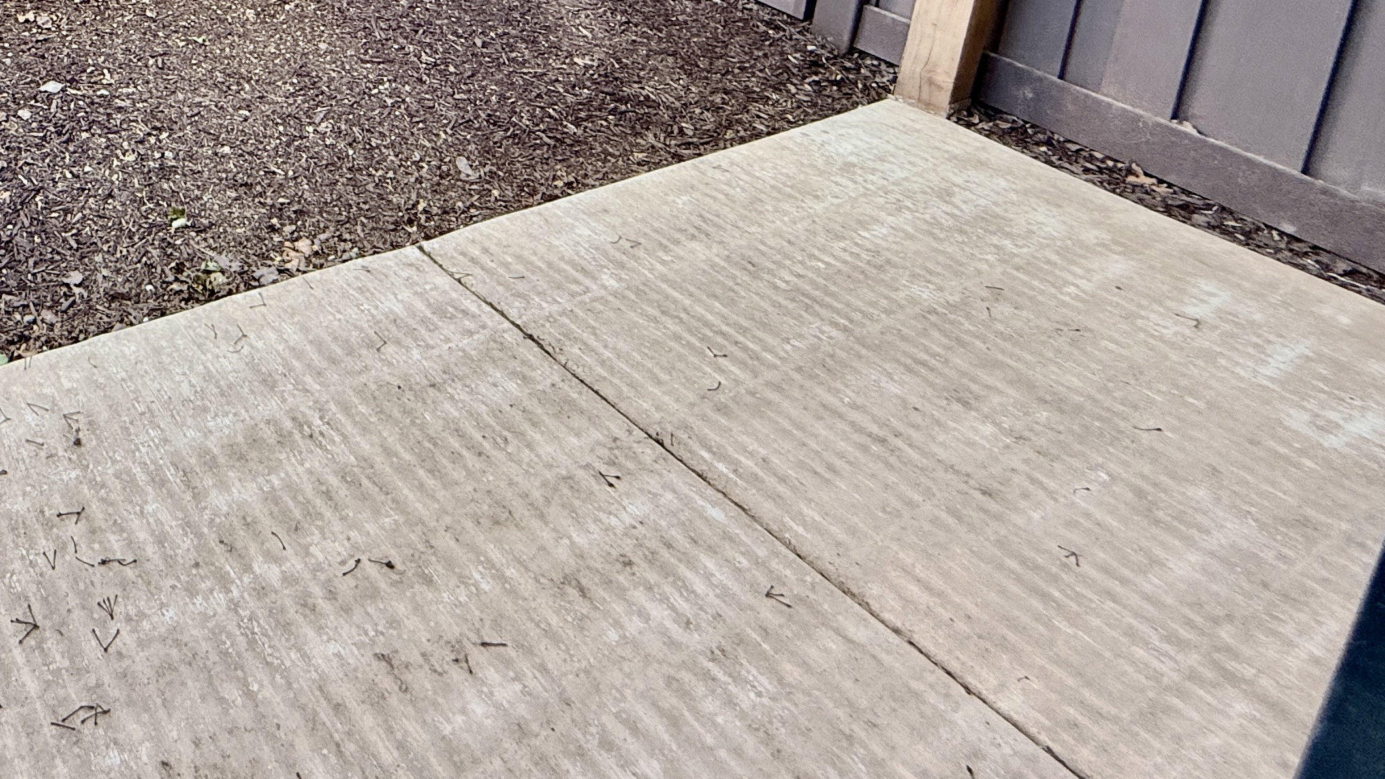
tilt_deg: -12.5
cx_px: 79
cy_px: -195
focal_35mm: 29
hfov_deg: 55.0
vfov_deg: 32.1
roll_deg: -2.0
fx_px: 1065
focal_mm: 2.22
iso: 160
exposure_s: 1/99
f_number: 2.2
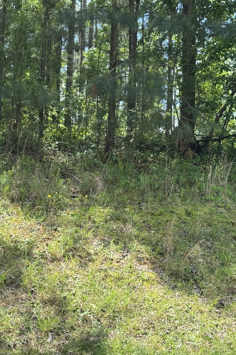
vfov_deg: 30.1
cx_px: 54
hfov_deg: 20.1
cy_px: 178
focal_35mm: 67
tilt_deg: +3.9
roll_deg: -0.9
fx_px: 659
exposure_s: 1/1011
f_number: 1.78
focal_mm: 6.76
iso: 64
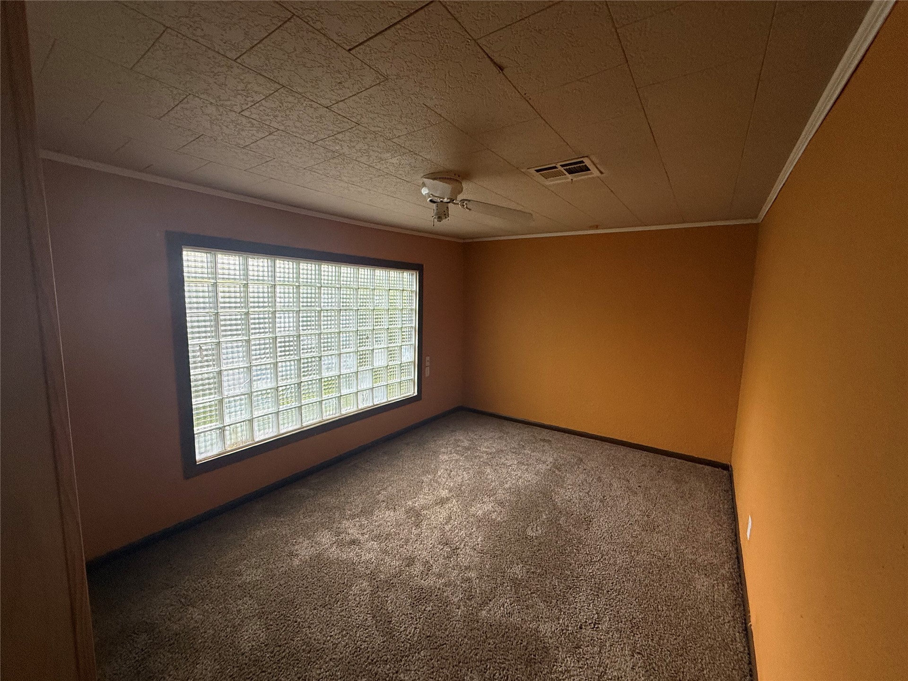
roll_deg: -1.5
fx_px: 367
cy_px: 340
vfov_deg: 85.7
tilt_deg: -6.8
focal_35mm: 14
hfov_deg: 102.1
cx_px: 454
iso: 250
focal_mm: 2.22
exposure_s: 1/60
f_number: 2.2
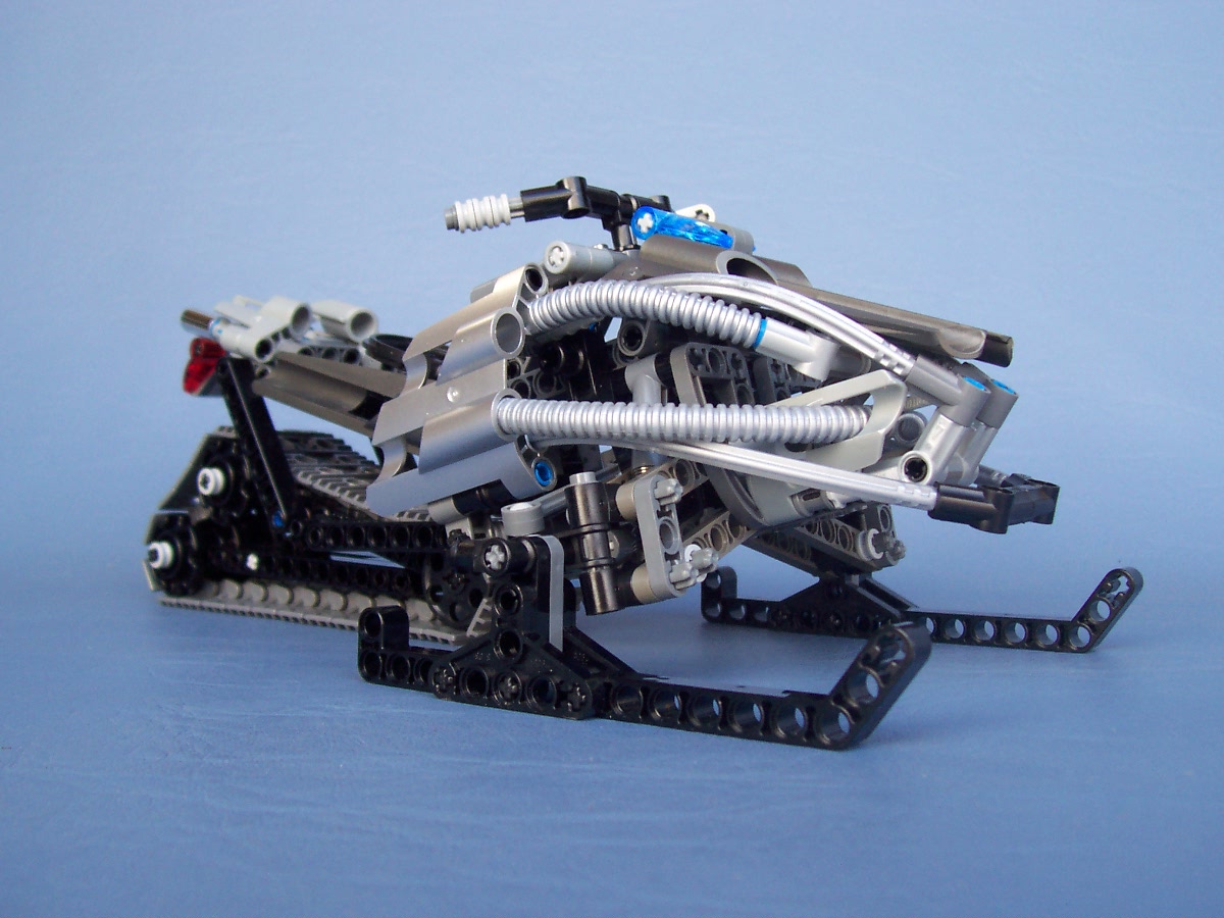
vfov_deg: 38.7
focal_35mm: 37
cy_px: 459
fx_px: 1308
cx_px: 612
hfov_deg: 50.1
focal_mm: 5.6
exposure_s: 1/125
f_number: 2.8
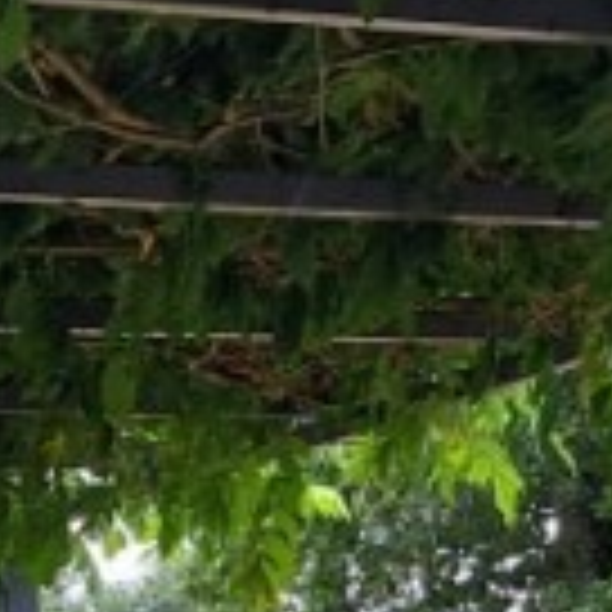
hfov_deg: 10.8
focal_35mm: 160
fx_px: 3200
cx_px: -58
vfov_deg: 10.4
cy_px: 1017
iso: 50
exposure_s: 1/179
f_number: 1.8
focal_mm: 5.23
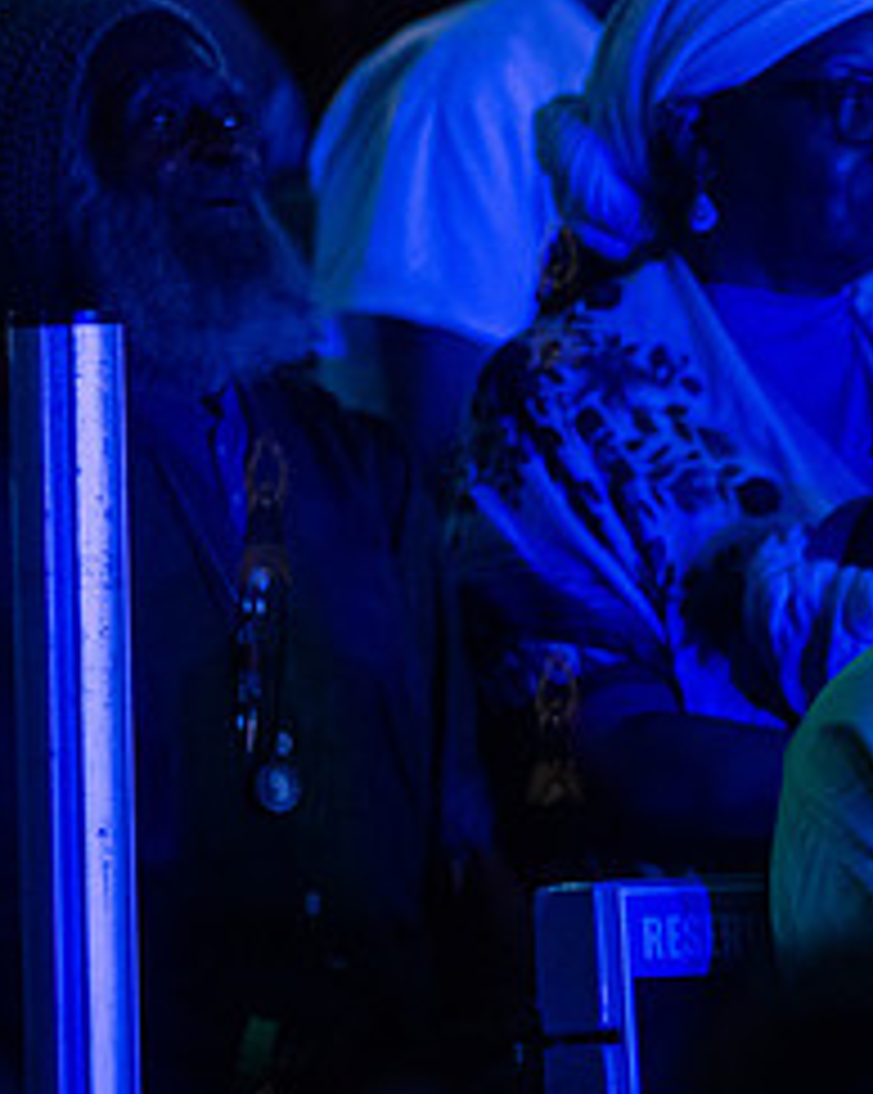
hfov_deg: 4.7
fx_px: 10510
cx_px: 1134
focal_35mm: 325
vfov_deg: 6.0
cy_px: 506
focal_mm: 145
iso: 6400
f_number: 2.8
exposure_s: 1/160
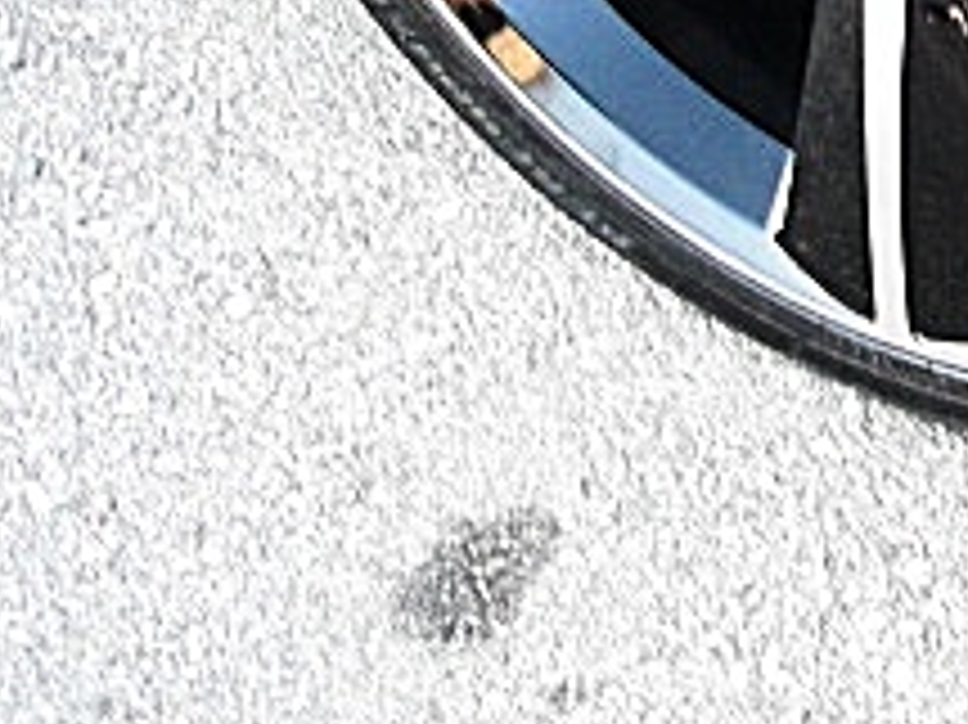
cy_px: -193
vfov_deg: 13.4
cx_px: 1265
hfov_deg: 17.3
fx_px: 2990
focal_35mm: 107
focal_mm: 6.3
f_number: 2.8
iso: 400
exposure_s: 1/100
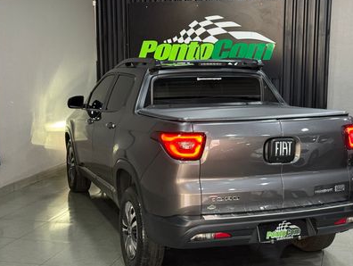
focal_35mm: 57
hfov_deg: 33.7
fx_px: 582
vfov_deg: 25.7
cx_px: 201
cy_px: 137
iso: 250
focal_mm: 6.76
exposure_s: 1/40
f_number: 1.78
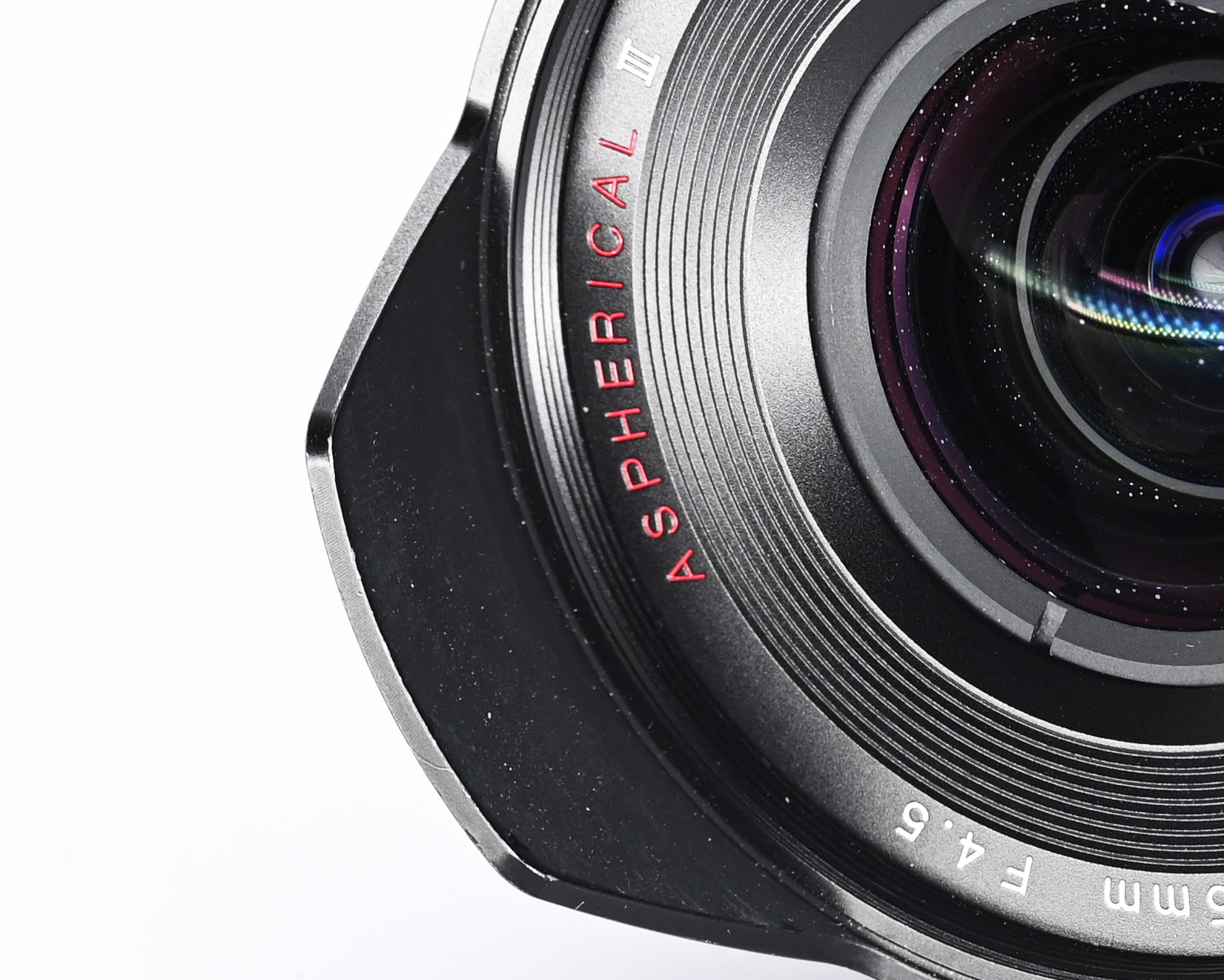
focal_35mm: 349
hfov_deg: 5.5
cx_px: 1163
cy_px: 504
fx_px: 12644
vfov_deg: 4.4
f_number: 9
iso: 500
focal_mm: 104
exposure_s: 1/125
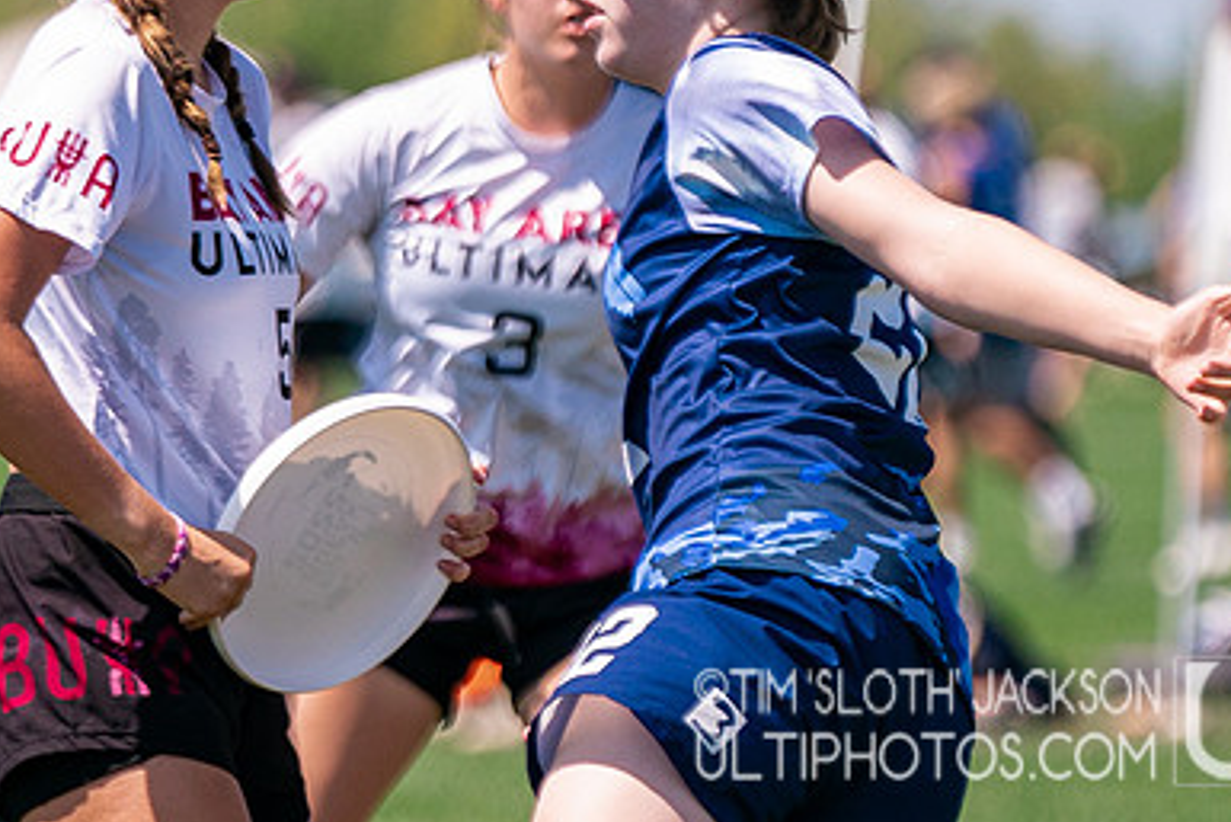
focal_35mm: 632
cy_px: 456
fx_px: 21618
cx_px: 334
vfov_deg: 2.2
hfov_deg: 3.3
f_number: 3.2
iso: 320
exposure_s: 1/5000
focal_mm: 200
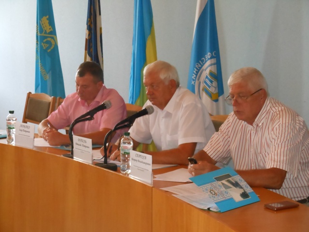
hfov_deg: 22.5
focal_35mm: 87
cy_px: 116
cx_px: 154
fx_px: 777
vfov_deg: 17.0
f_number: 4.6
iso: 640
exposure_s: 1/60
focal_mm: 15.5
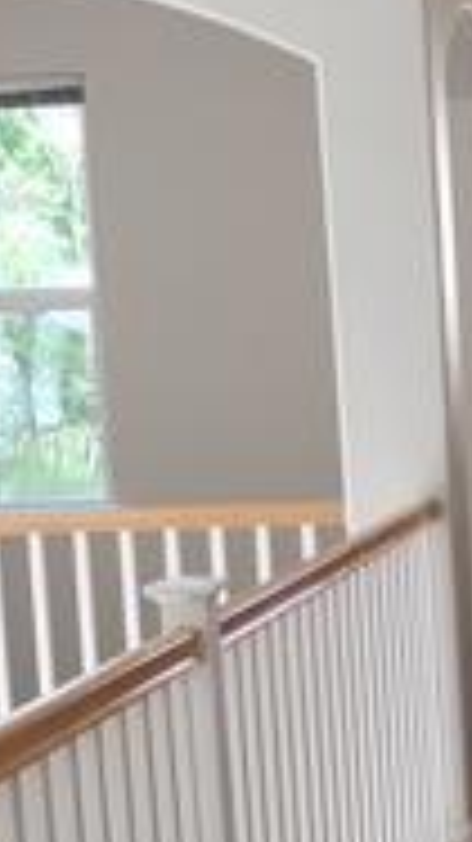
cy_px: 657
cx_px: 661
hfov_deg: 10.9
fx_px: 2406
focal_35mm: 108
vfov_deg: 19.6
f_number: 2.2
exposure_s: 1/40
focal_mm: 4.15
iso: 25
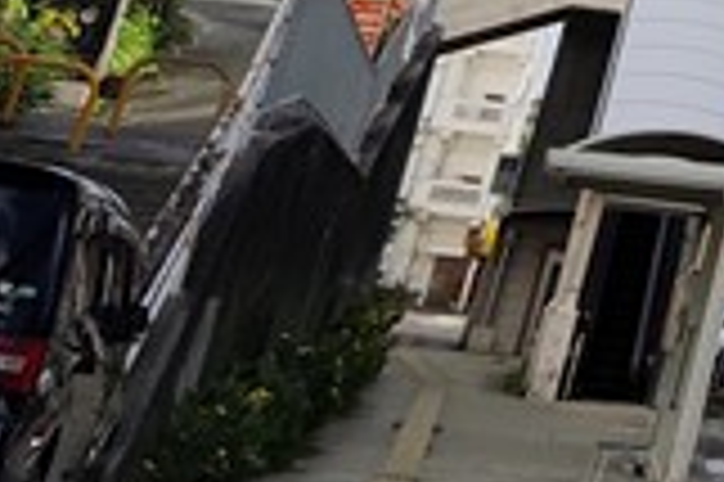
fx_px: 3054
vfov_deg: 8.5
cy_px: -550
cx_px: 2212
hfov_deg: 9.9
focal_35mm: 152
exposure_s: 1/2000
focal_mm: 6.07
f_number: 1.7
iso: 80
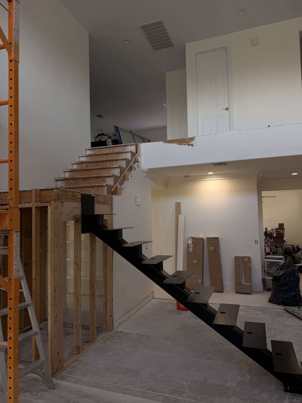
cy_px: 202
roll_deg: +1.5
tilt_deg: +3.2
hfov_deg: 56.8
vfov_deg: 71.6
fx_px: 279
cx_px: 151
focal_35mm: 24
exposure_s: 1/123
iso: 50
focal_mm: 6.76
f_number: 1.78
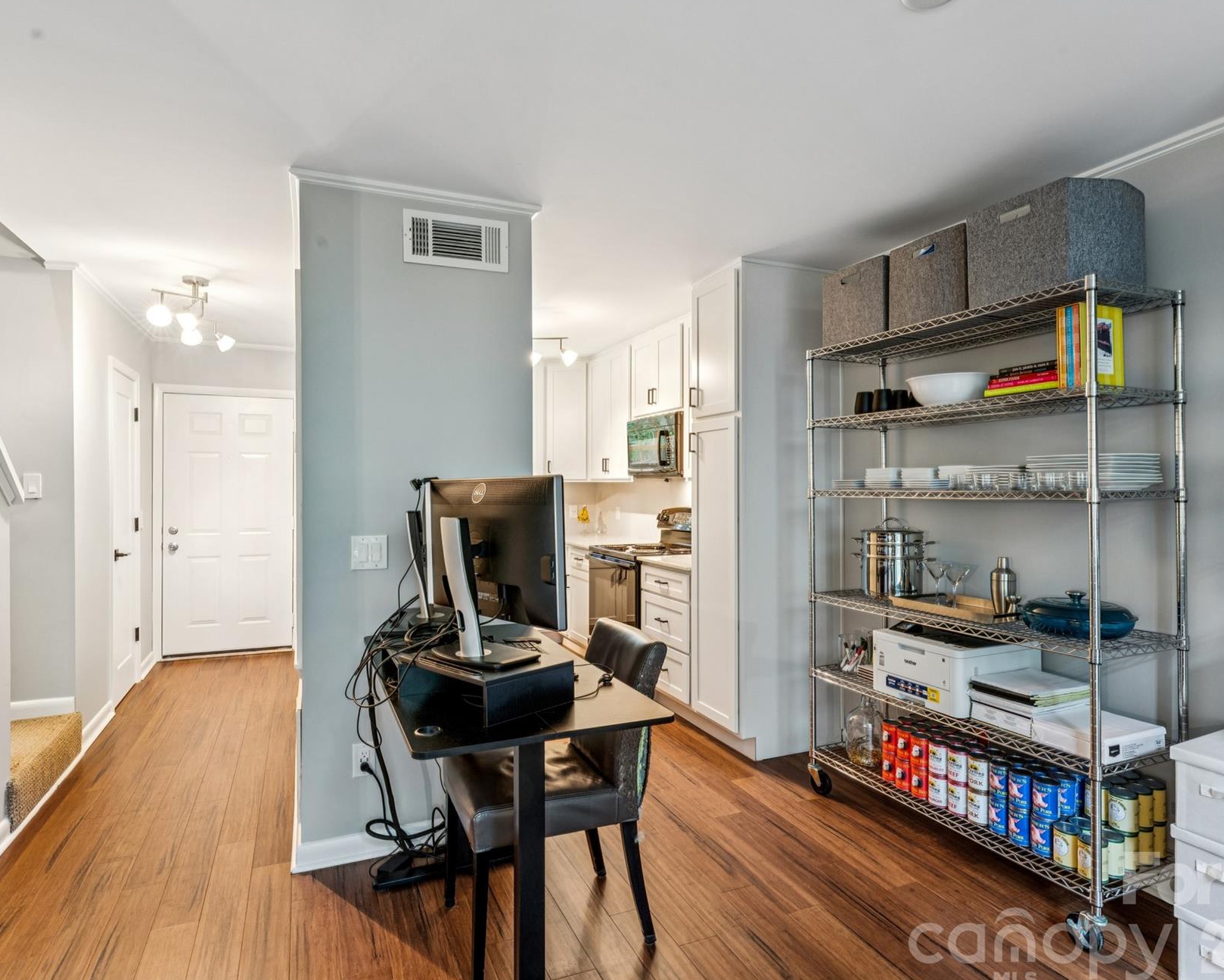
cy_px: 484
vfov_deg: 70.5
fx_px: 693
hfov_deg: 82.9
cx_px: 589
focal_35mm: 19
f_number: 13
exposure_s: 1/1.67
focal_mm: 16.1
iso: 400
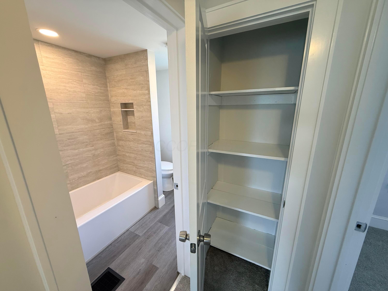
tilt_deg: -13.8
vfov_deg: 85.7
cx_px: 194
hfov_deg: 102.1
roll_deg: +0.3
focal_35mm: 14
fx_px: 157
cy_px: 146
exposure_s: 1/120
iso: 125
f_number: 2.2
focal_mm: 2.22
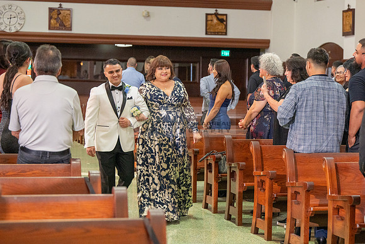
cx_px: 254
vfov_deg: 13.7
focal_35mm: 100
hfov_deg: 20.3
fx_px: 1015
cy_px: 131
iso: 1000
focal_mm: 70
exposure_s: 1/200
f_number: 3.2
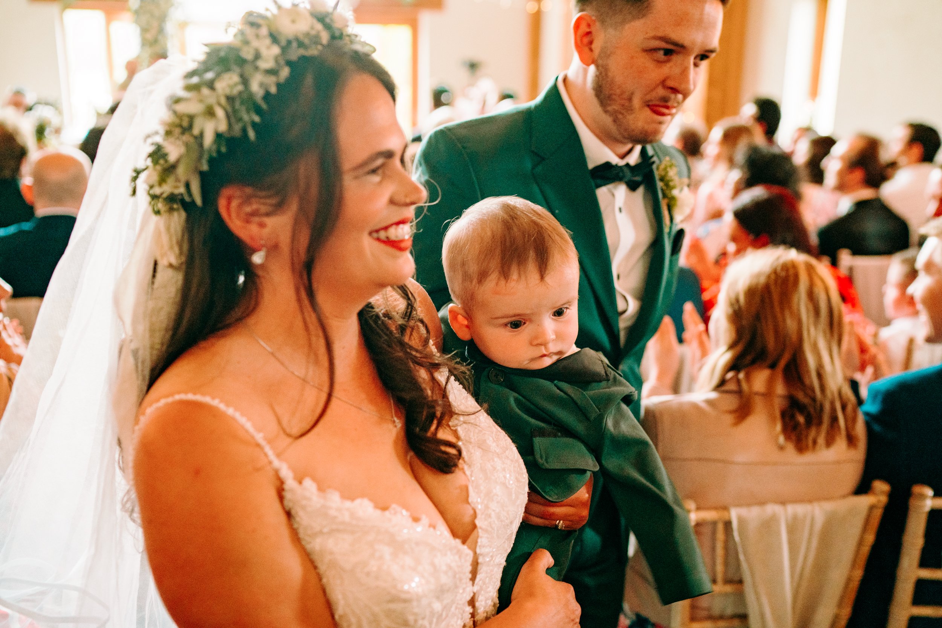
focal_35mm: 35
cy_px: 314
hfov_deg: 54.4
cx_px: 471
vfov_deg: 37.9
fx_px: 916
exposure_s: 1/250
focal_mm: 35
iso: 2000
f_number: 2.2
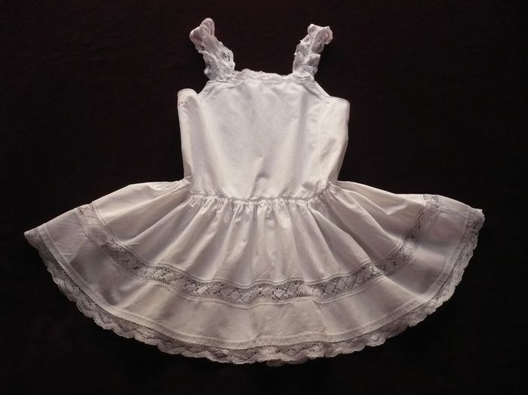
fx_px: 533
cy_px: 198
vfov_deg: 40.7
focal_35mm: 35
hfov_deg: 52.7
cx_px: 264
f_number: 2.8
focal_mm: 5.8
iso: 400
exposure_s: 1/400
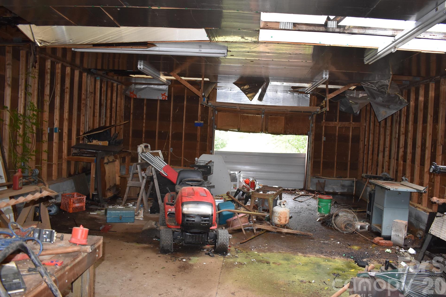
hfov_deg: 63.6
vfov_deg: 44.9
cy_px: 143
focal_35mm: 29
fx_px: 359
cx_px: 233
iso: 1250
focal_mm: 18
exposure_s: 1/60
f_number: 3.5
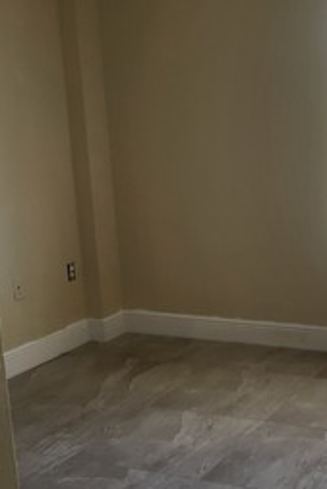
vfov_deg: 31.7
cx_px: 279
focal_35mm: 63
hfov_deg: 21.2
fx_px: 857
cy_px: 312
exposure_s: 1/180
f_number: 1.8
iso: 100
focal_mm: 5.4
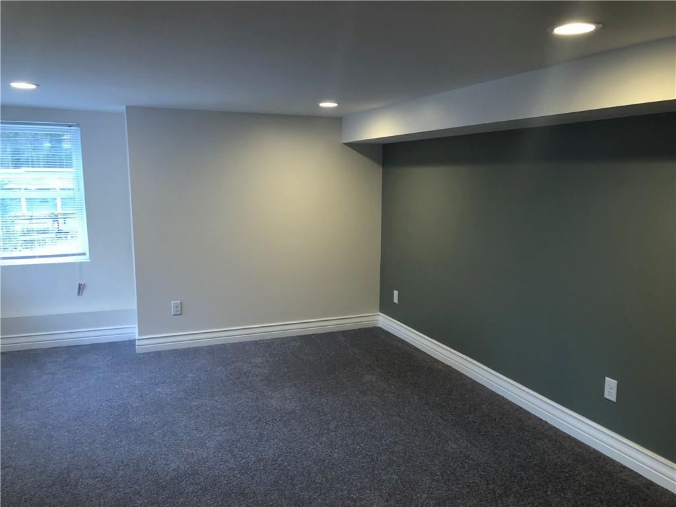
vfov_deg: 49.7
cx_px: 338
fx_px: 547
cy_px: 254
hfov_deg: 63.4
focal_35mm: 28
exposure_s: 1/24
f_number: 1.8
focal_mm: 3.99
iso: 40
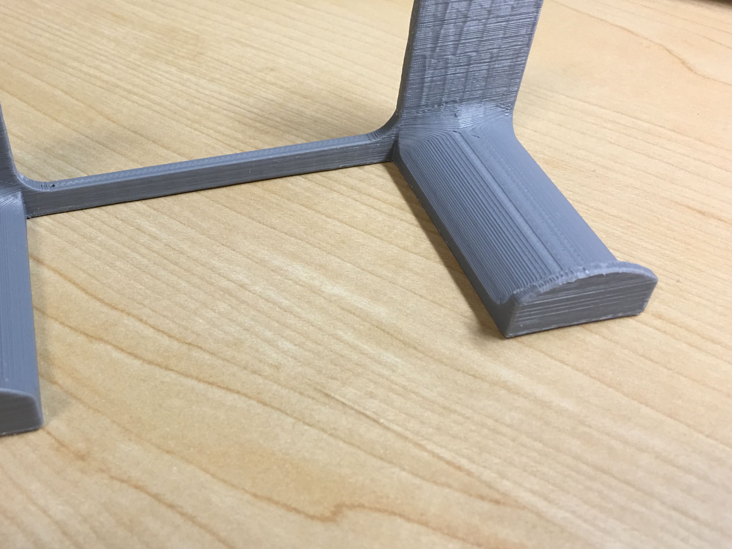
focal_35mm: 42
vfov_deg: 34.3
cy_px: 226
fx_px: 888
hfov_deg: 44.0
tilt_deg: -39.1
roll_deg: +2.1
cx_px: 233
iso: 40
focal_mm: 4.15
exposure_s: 1/15
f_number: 2.2
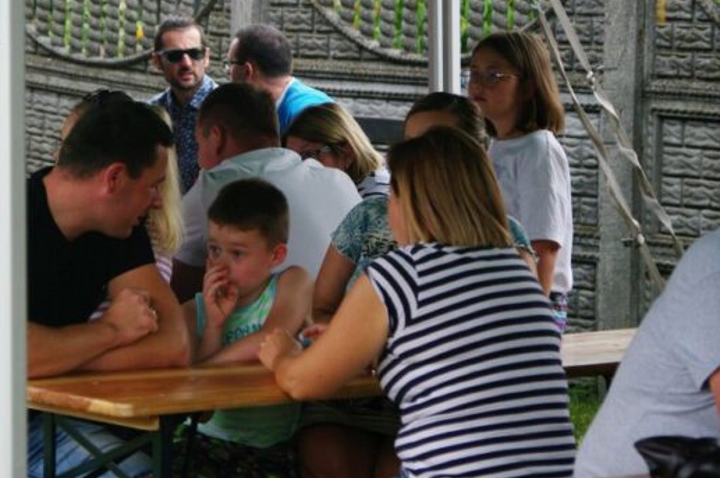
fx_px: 3914
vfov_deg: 7.0
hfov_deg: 10.5
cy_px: 192
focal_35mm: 196
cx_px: 237
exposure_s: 1/180
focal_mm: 88
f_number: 5.6
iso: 560
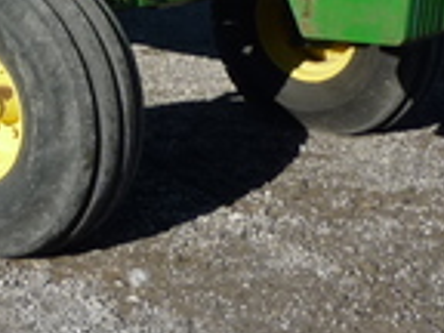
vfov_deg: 11.5
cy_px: -219
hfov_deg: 15.7
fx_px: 1552
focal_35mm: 121
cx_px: -74
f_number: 5.6
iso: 100
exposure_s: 1/400
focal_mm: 5.2
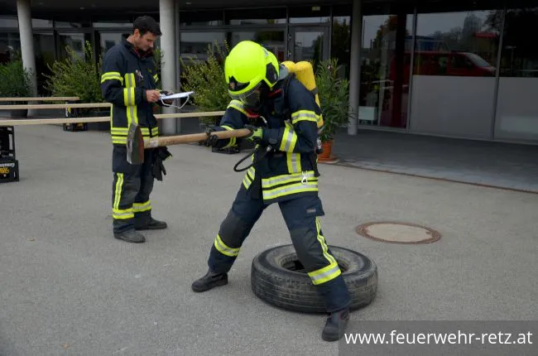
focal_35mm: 39
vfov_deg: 34.0
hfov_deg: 49.7
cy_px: 178
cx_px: 269
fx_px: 581
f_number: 4
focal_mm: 26
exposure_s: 1/1000
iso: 800
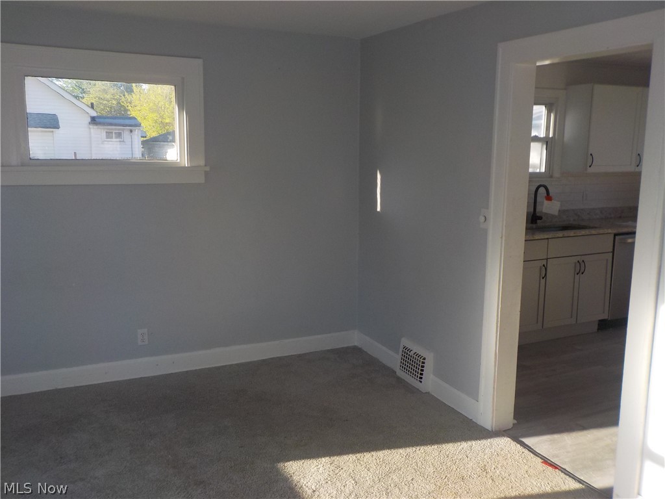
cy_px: 250
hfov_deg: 60.0
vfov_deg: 46.8
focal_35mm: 30
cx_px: 332
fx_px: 576
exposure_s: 1/160
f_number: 3.3
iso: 125
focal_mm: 4.1
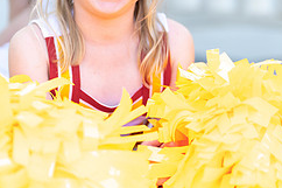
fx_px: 1119
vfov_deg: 9.5
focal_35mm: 143
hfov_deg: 14.4
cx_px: 119
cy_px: -7
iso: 100
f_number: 1.2
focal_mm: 50
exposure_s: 1/2000
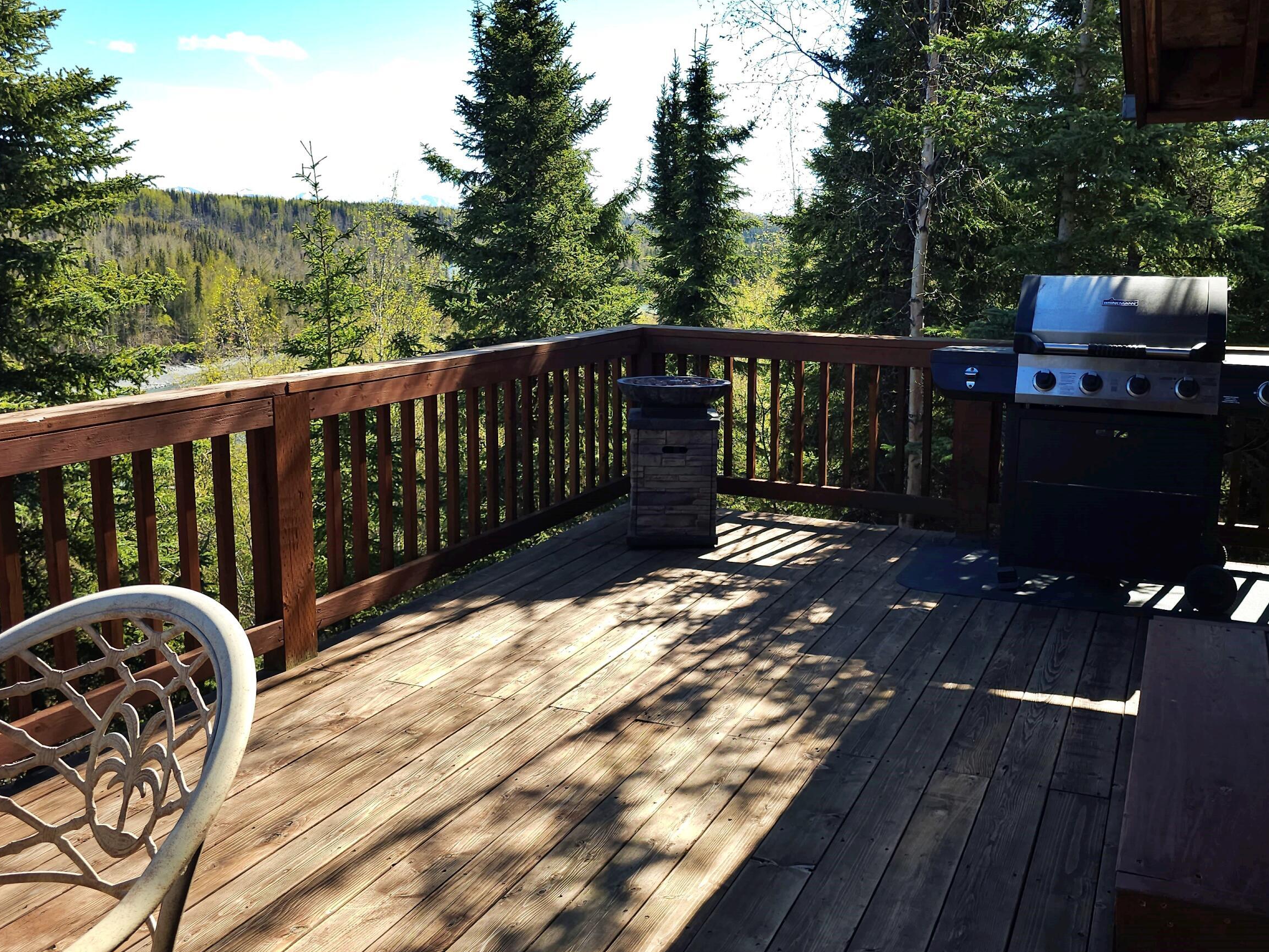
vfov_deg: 46.7
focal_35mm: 30
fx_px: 1100
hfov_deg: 59.4
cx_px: 770
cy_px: 433
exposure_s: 1/166
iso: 10
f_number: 1.7
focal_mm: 6.3
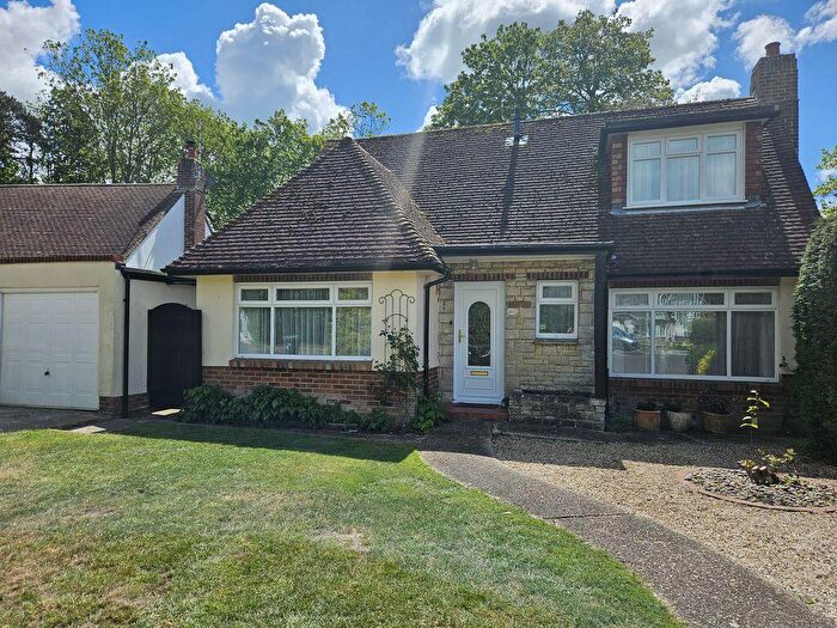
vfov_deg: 58.9
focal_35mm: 23
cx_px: 418
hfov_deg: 73.9
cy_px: 314
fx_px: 556
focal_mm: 5.4
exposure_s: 1/2032
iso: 25
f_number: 1.8
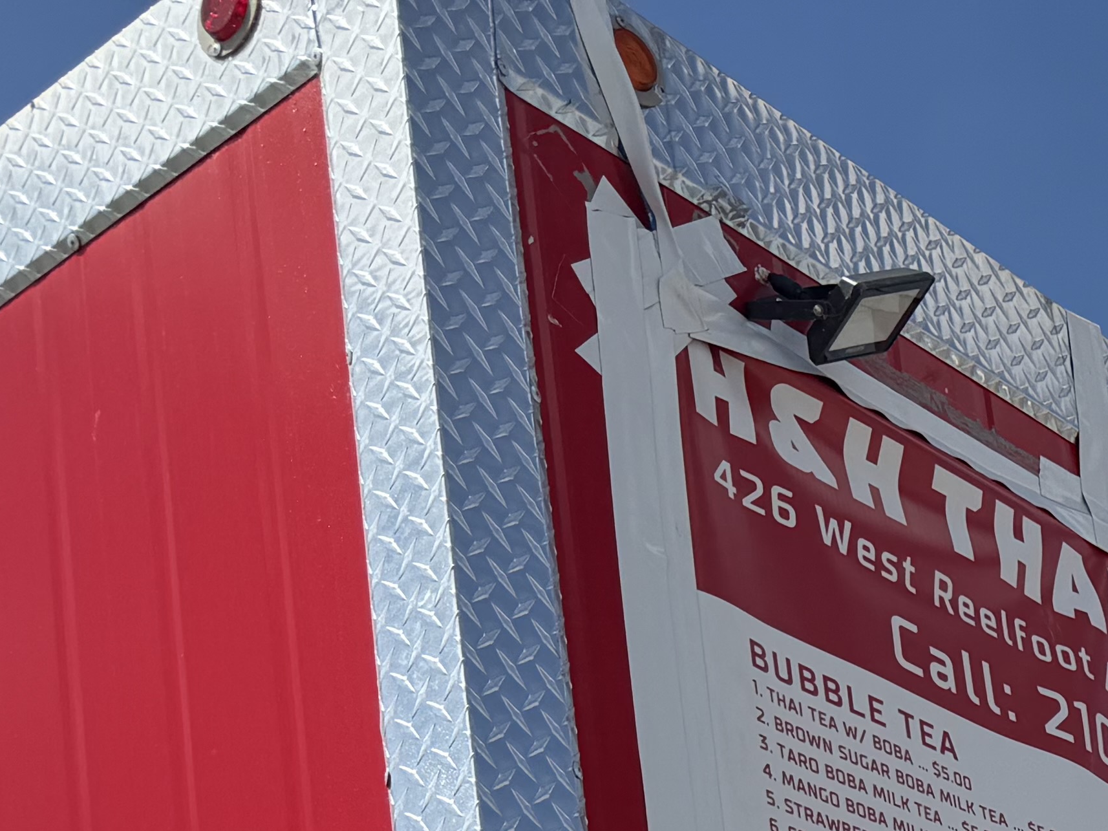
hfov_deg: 21.4
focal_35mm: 80
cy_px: 1385
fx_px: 2560
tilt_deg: +11.9
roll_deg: +11.0
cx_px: 1553
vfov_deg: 16.2
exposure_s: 1/6173
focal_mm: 6.76
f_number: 1.78
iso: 80
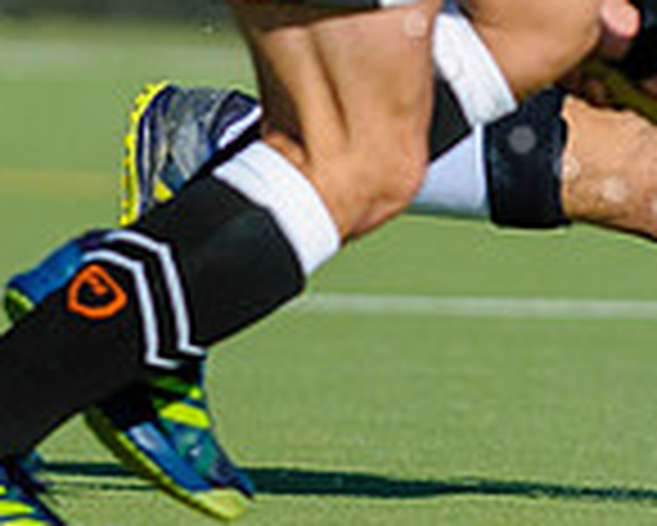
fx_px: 47905
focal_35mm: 2462
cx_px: 1336
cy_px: -304
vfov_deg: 0.6
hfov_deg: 0.8
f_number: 4
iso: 200
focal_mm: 300
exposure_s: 1/3000
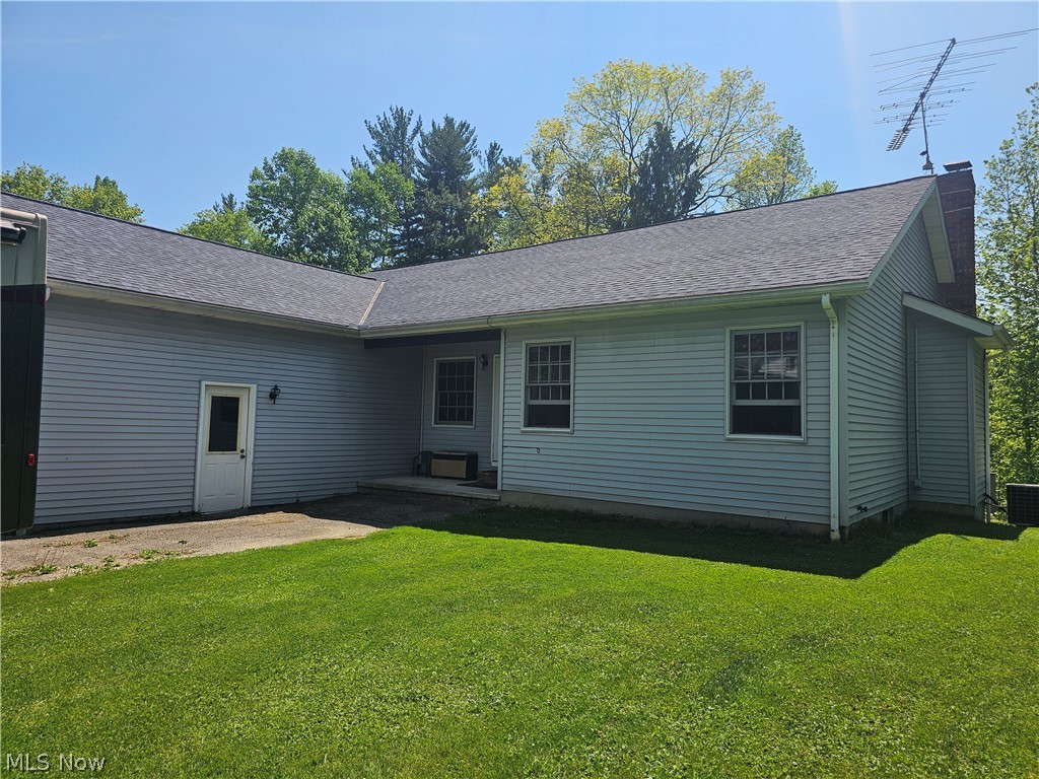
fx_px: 690
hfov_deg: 73.9
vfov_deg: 58.9
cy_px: 390
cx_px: 520
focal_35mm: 23
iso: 10
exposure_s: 1/892
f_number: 1.7
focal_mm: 6.3
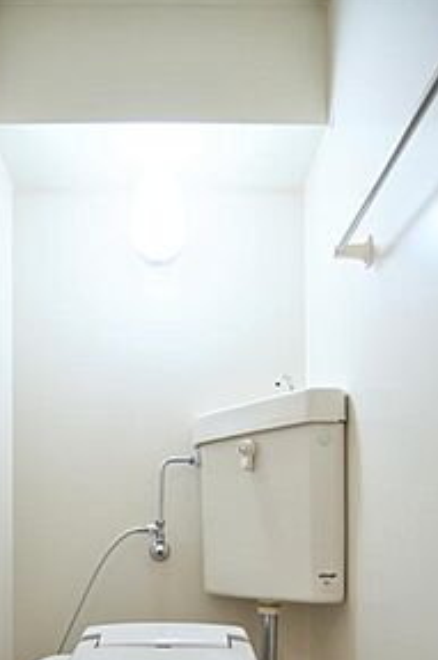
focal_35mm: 25
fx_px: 458
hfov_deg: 50.6
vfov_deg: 64.5
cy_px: 539
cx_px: 162
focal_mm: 10
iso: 400
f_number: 3.5
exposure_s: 1/30
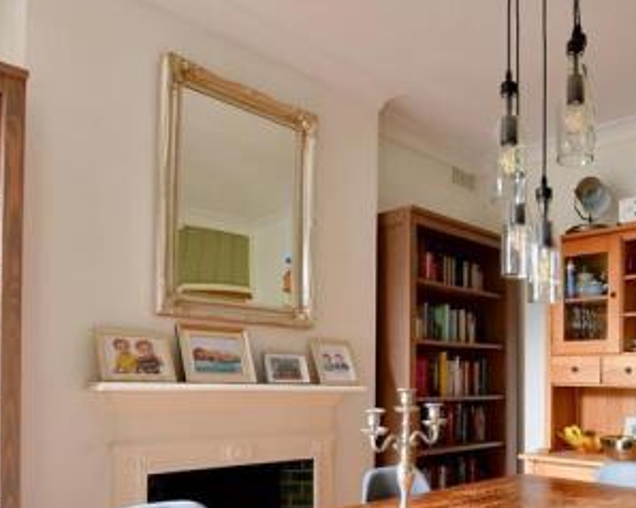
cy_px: 377
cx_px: 463
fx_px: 583
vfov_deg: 45.5
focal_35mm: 31
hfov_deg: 55.0
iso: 160
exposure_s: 2
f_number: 8
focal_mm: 10
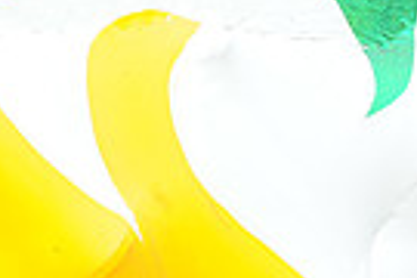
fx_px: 2745
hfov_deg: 8.3
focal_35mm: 237
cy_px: -309
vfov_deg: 5.6
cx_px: -395
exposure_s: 1/160
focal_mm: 55
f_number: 9
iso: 250
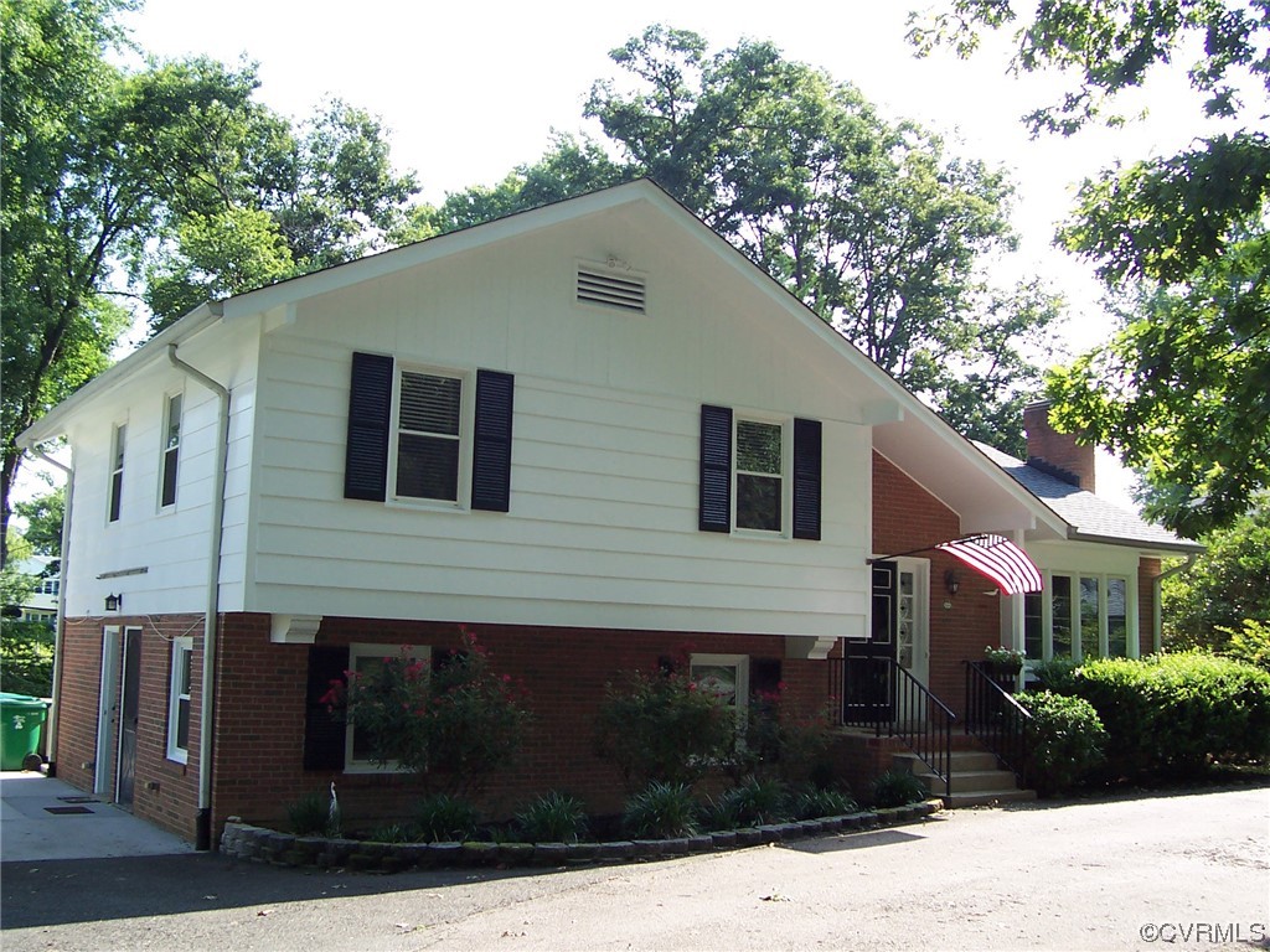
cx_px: 635
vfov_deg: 38.7
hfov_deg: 50.1
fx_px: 1357
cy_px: 476
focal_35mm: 37
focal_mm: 5.6
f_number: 2.8
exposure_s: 1/250
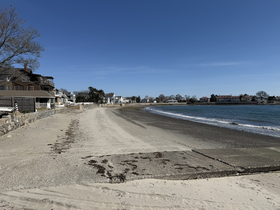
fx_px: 194
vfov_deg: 56.8
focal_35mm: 24
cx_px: 140
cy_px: 105
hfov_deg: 71.6
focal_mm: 6.76
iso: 80
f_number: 1.78
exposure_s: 1/9091
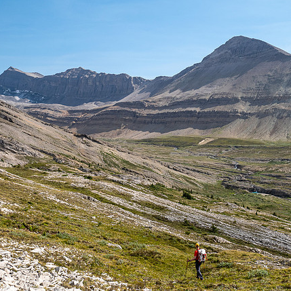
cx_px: 179
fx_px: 409
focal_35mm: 43
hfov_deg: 39.0
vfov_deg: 39.2
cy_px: 147
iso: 200
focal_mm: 18
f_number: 8
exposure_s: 1/200
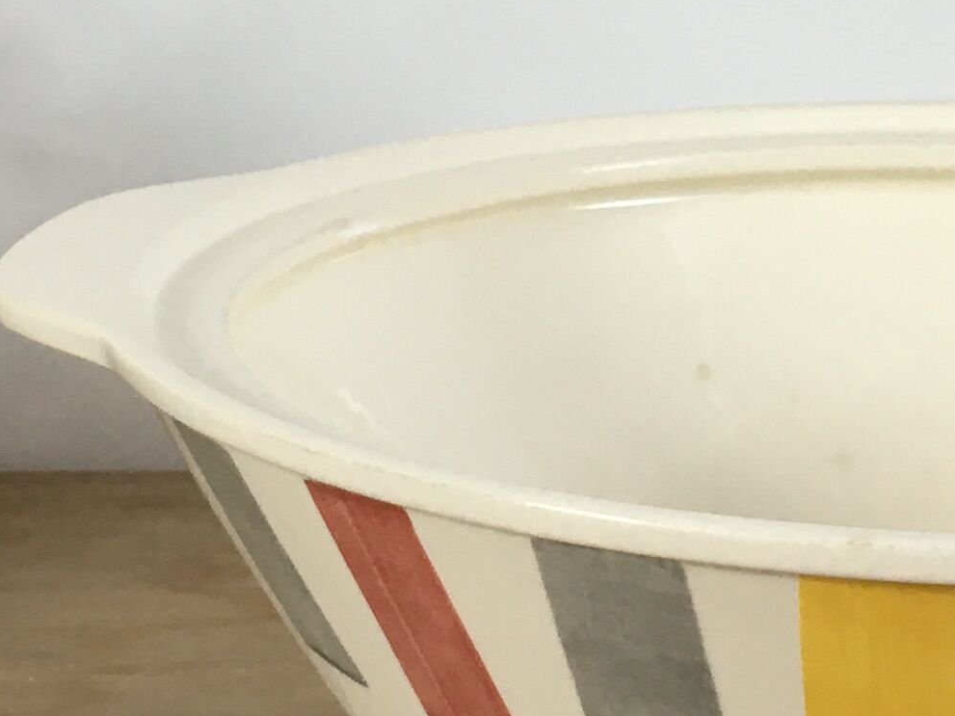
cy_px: 156
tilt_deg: -8.9
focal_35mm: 118
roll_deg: -0.4
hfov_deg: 16.6
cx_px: 676
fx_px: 3255
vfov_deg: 12.5
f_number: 2.2
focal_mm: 4.15
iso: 25
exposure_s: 1/33
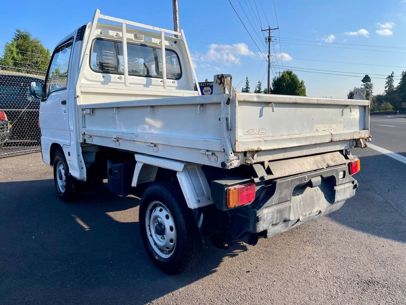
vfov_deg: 54.9
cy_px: 152
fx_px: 293
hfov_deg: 69.4
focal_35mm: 25
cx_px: 203
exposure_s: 1/2660
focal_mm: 5.1
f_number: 1.6
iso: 32
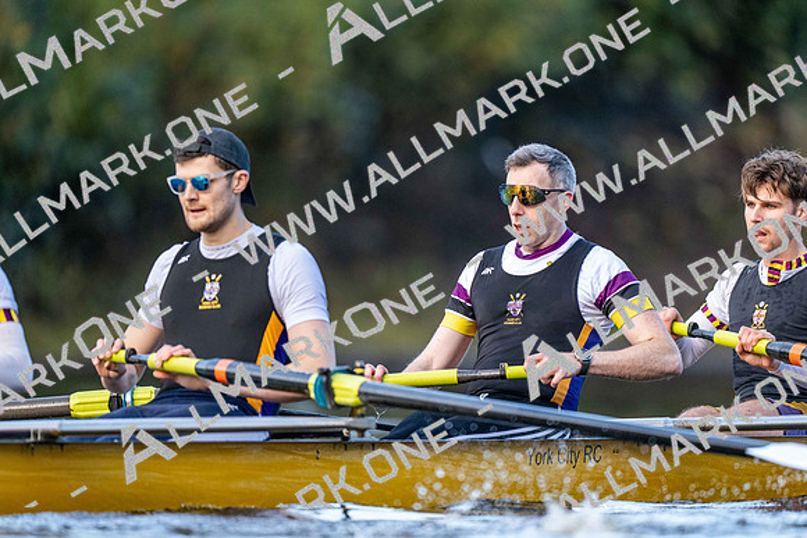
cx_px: 404
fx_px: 13453
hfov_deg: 3.4
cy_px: 269
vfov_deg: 2.3
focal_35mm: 600
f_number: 4
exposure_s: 1/2500
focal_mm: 600
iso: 3200
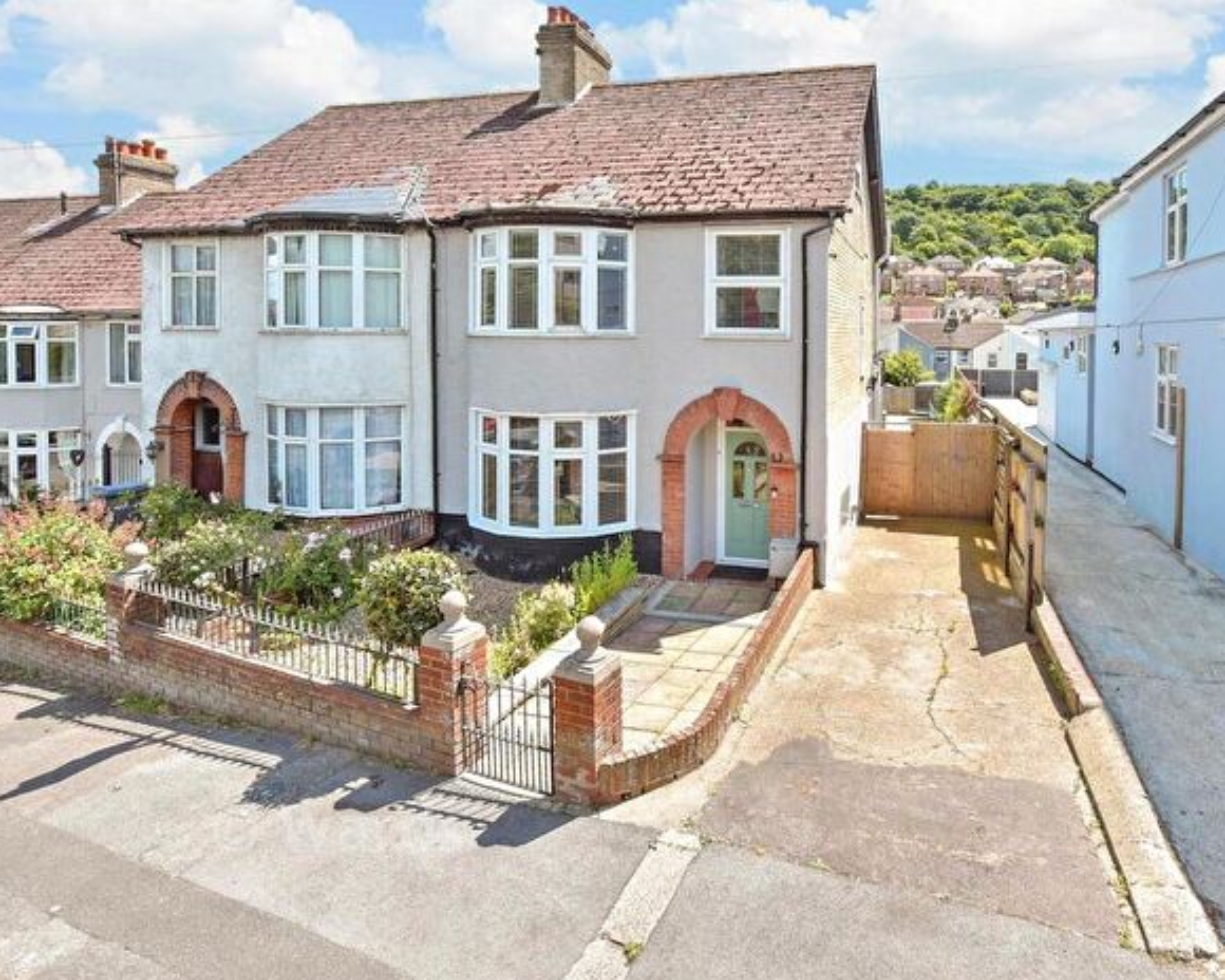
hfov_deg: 89.2
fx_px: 616
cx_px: 693
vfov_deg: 77.0
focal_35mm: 17
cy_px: 491
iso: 400
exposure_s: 1/500
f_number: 6.3
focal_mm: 10
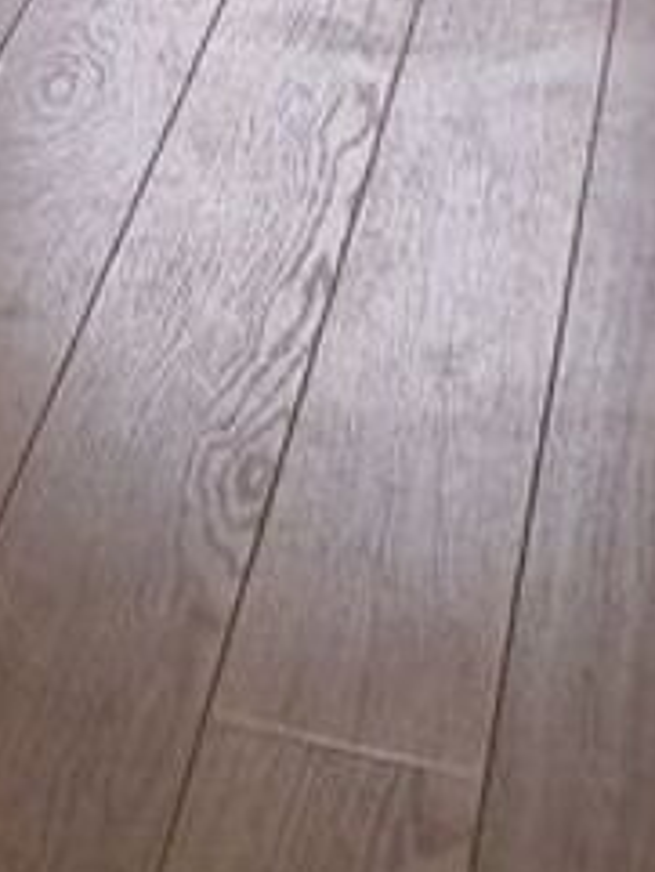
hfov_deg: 11.3
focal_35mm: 127
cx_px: -228
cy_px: -979
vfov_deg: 13.0
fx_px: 3201
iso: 200
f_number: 1.8
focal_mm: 5.4
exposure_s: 1/100
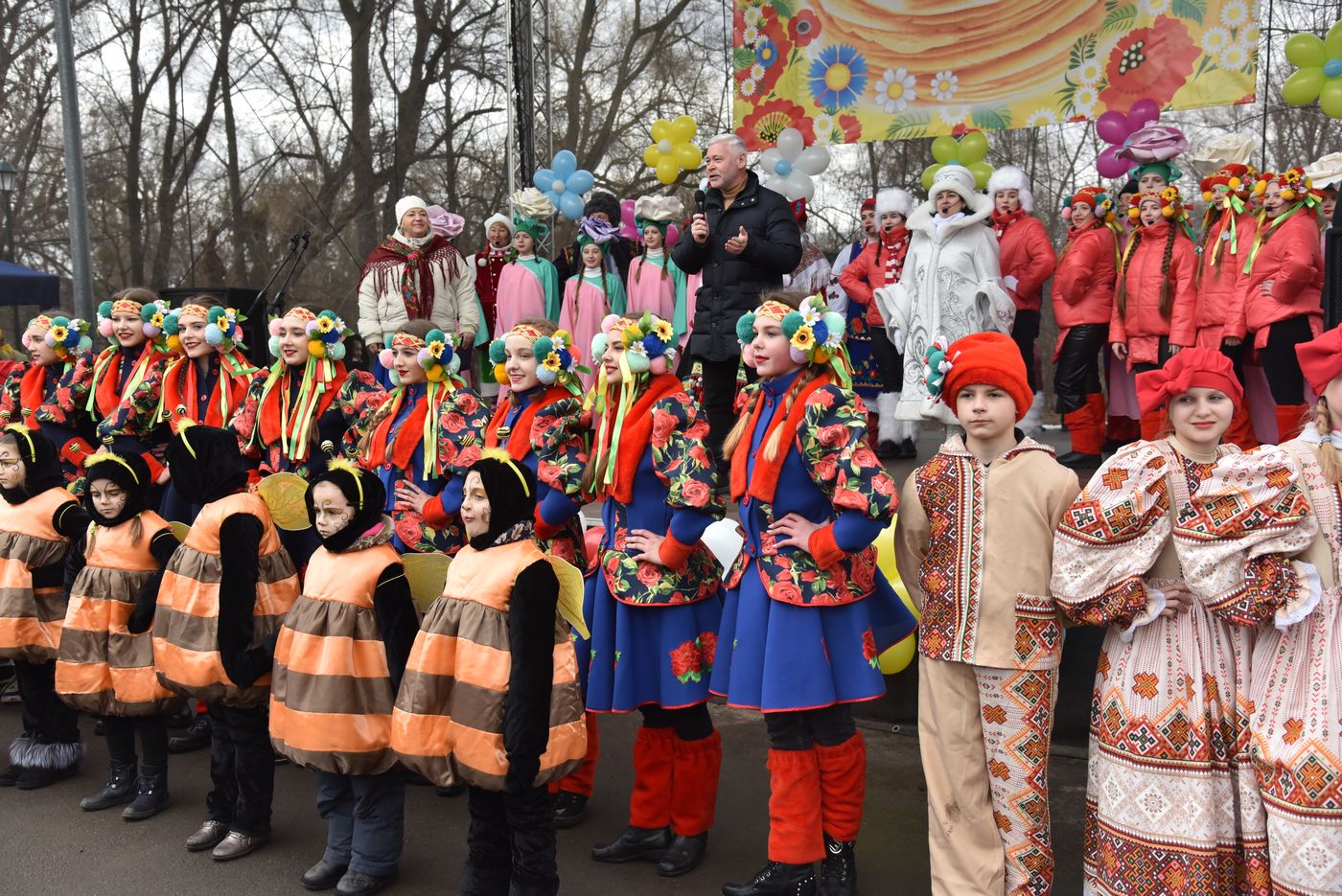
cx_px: 671
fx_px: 1417
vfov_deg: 35.1
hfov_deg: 50.7
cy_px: 448
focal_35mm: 38
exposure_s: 1/400
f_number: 5
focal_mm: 38
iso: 800
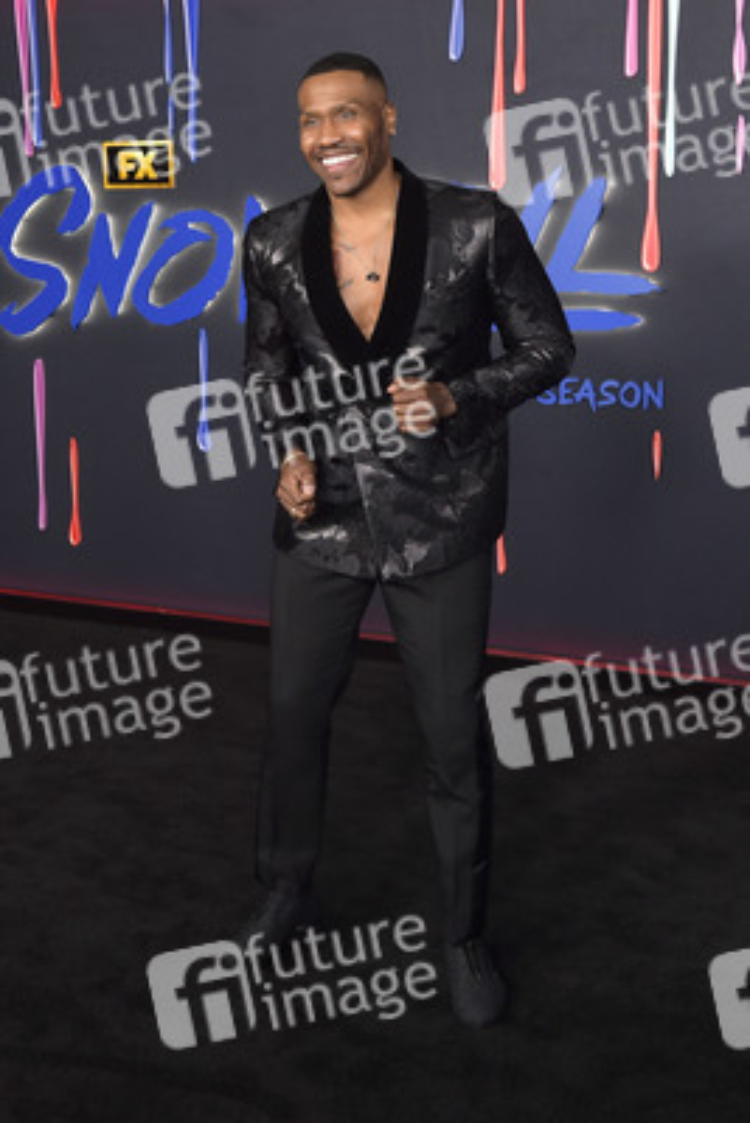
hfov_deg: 29.9
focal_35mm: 45
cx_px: 375
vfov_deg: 43.6
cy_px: 562
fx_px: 1405
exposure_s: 1/250
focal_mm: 45
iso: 2000
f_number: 6.3
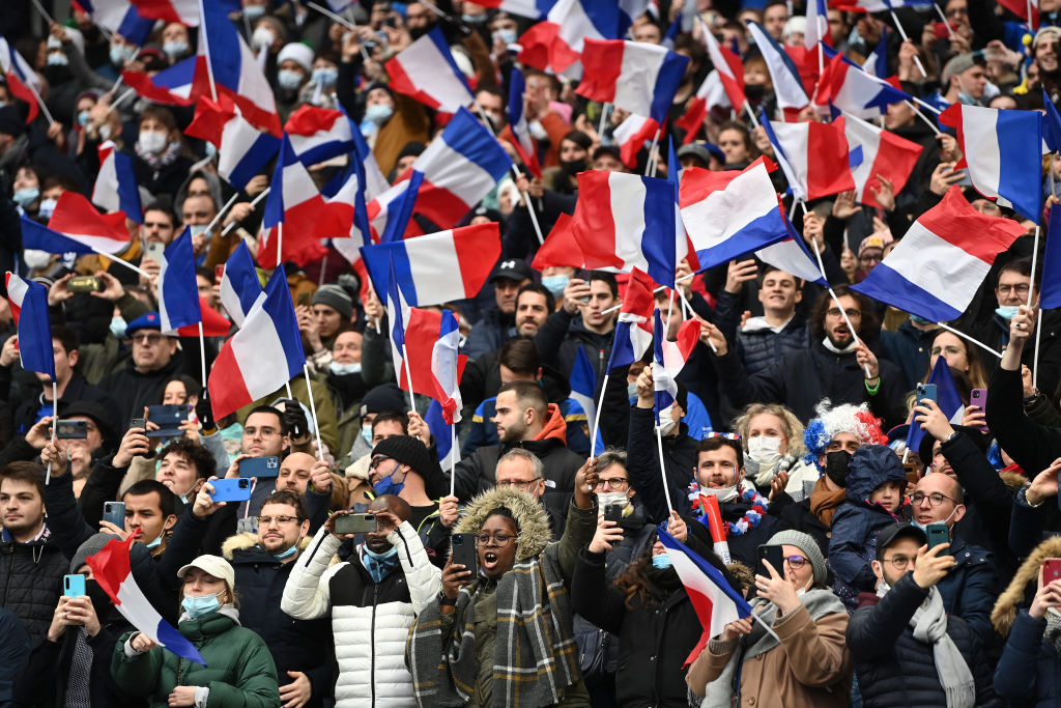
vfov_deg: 6.9
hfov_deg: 10.3
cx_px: 530
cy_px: 354
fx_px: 5895
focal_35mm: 200
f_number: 3.2
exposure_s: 1/1600
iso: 1600
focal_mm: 200
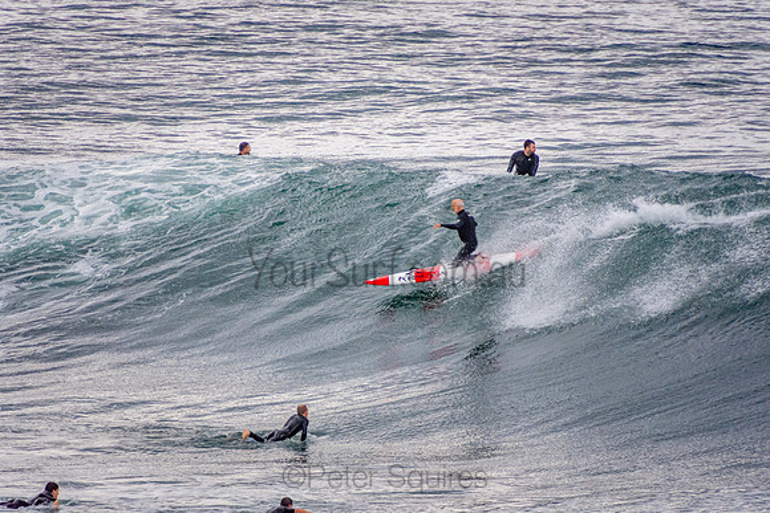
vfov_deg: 2.3
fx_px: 12836
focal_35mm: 600
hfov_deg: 3.4
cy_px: 256
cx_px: 385
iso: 1600
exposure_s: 1/250
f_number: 5.6
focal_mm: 400
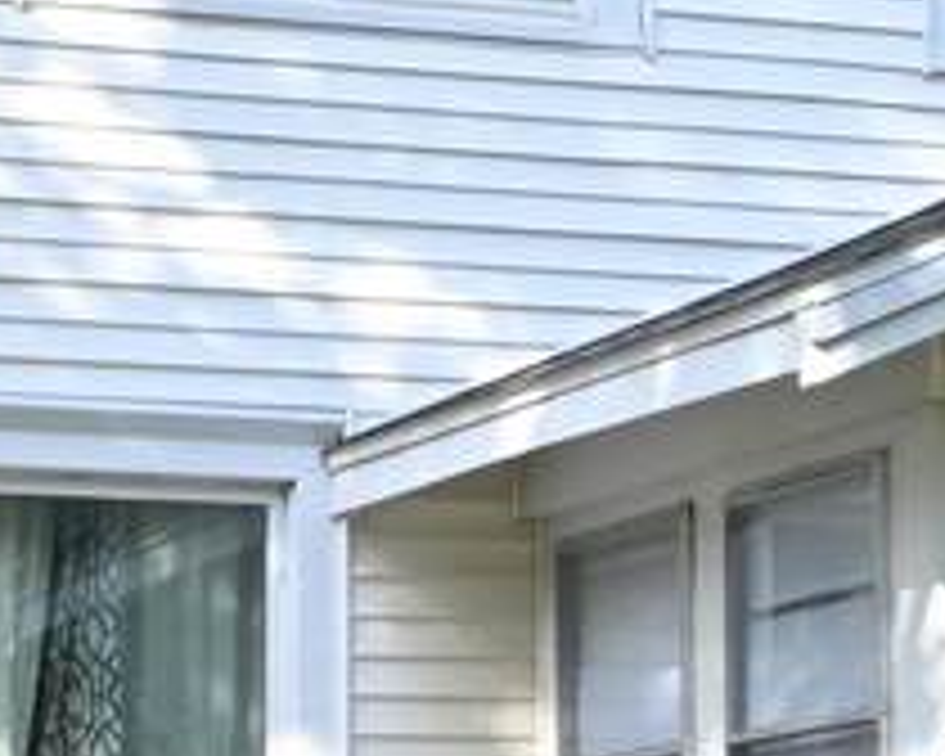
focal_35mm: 180
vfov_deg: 8.6
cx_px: 526
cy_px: 565
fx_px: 5030
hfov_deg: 10.7
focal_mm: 21
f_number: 22
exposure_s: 1/30
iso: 450
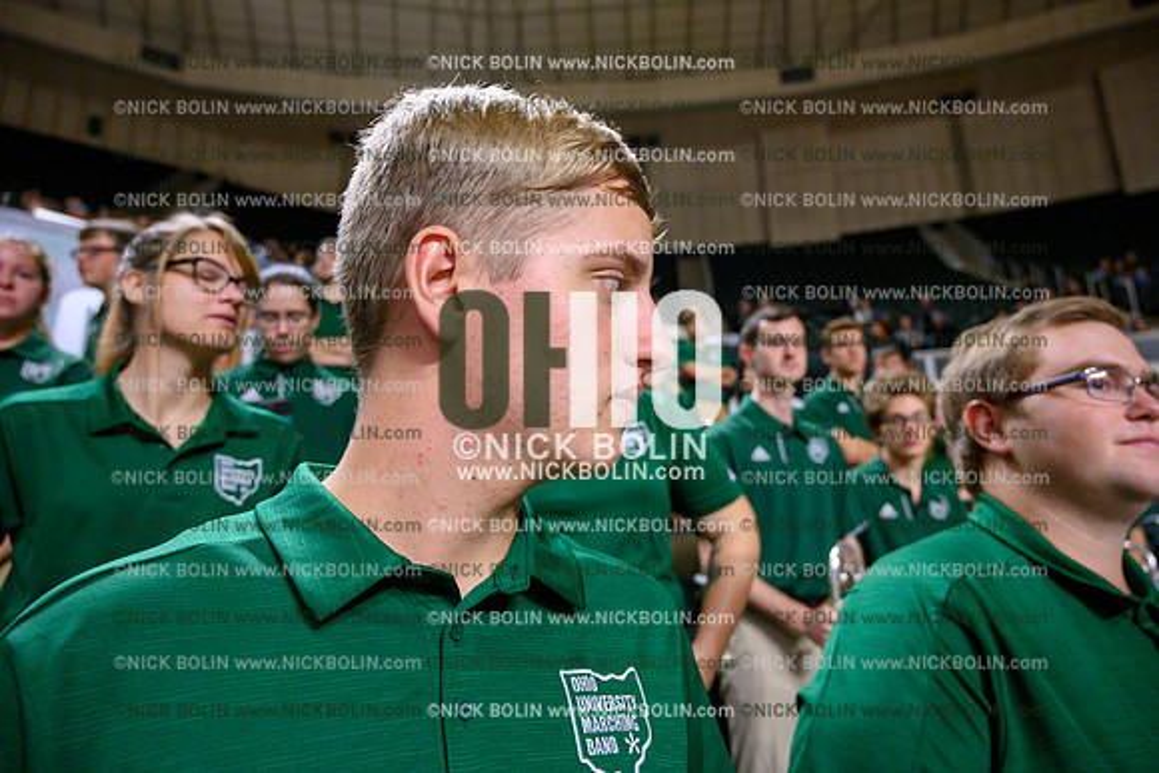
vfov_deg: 53.2
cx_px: 580
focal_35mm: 24
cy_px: 386
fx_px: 773
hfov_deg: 73.7
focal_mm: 24
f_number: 4.5
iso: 3200
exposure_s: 1/200
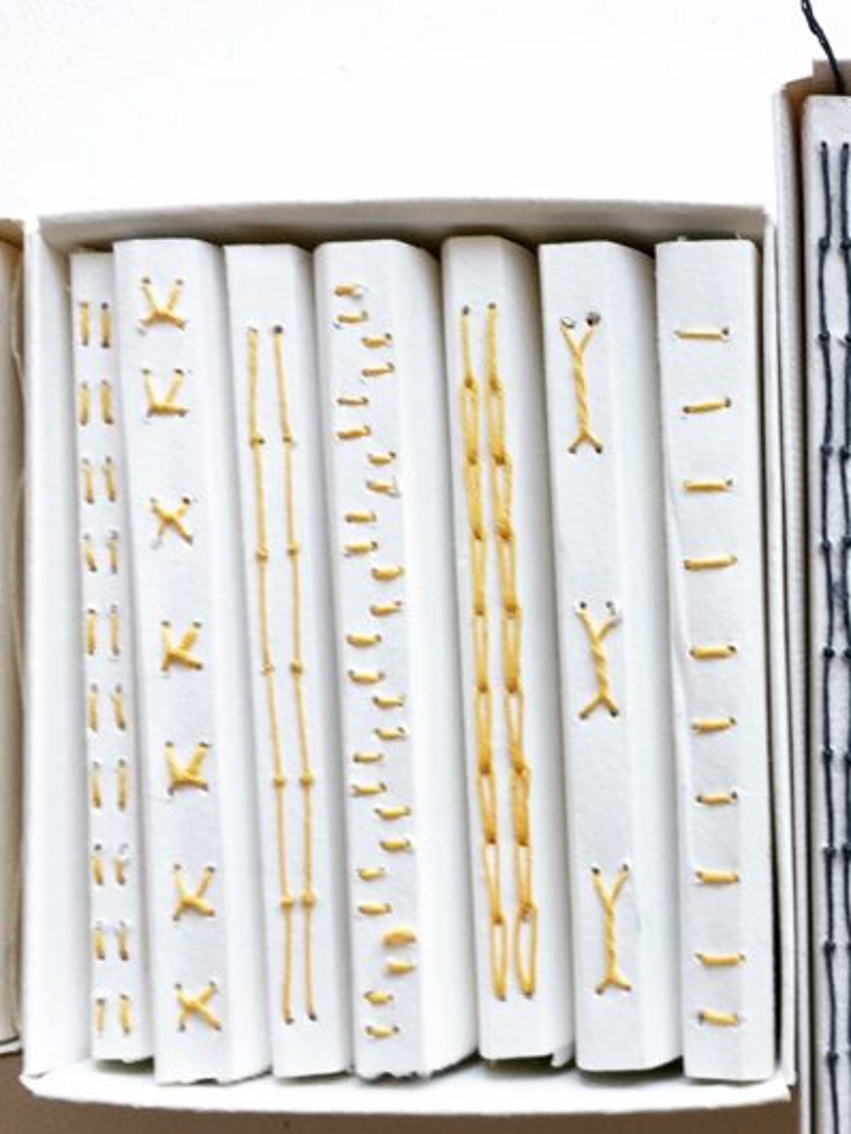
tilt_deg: -87.0
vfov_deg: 34.3
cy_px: 608
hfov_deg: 25.3
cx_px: 772
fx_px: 1834
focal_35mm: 56
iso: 25
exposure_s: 1/50
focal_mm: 4.15
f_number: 2.2
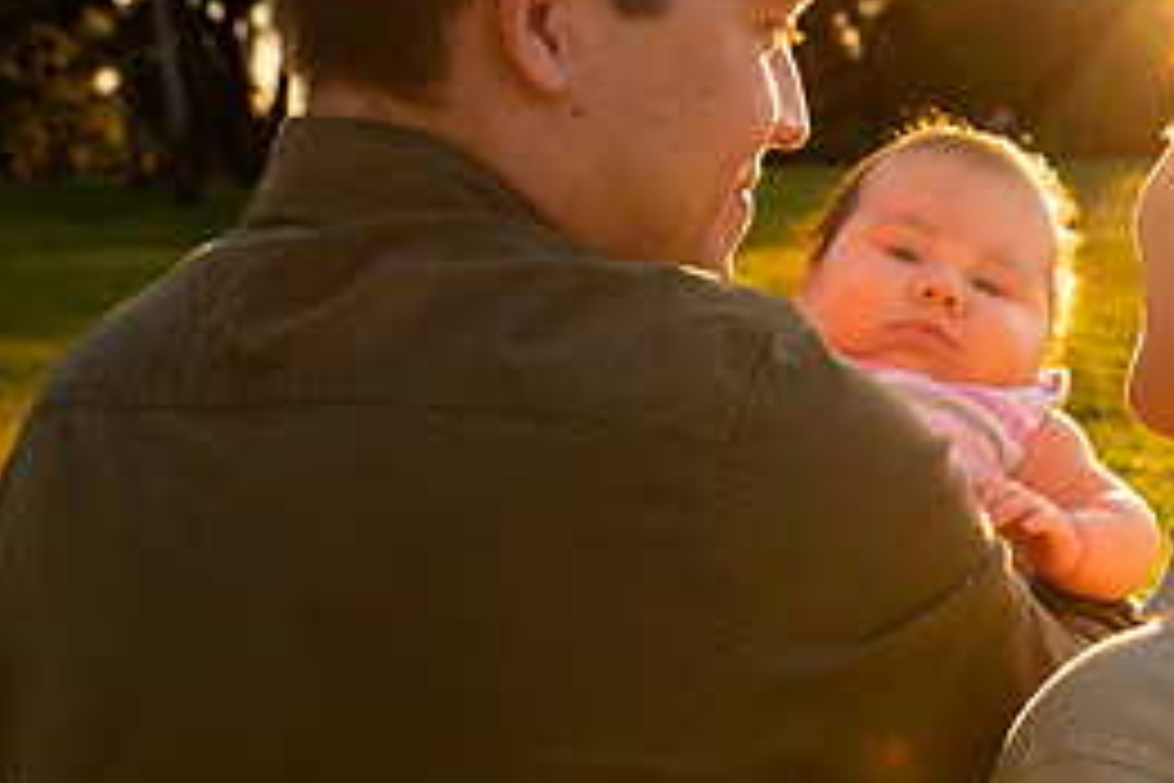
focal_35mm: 71
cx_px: 940
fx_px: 2315
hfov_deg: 27.9
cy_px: 664
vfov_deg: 18.9
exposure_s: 1/320
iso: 64
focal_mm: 32
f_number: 5.6
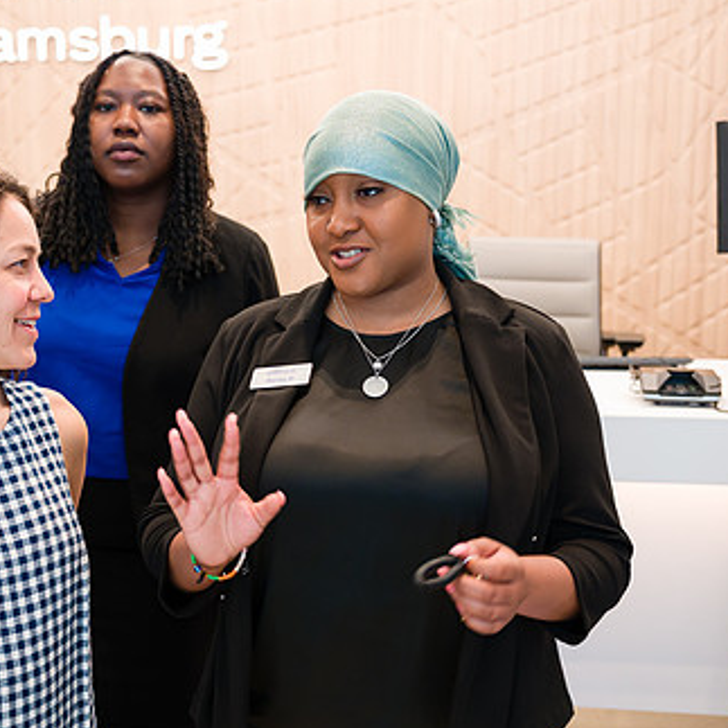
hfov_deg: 32.2
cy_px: 401
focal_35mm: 53
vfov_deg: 32.2
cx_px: 316
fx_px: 1261
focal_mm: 32.5
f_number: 3.2
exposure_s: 1/200
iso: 800
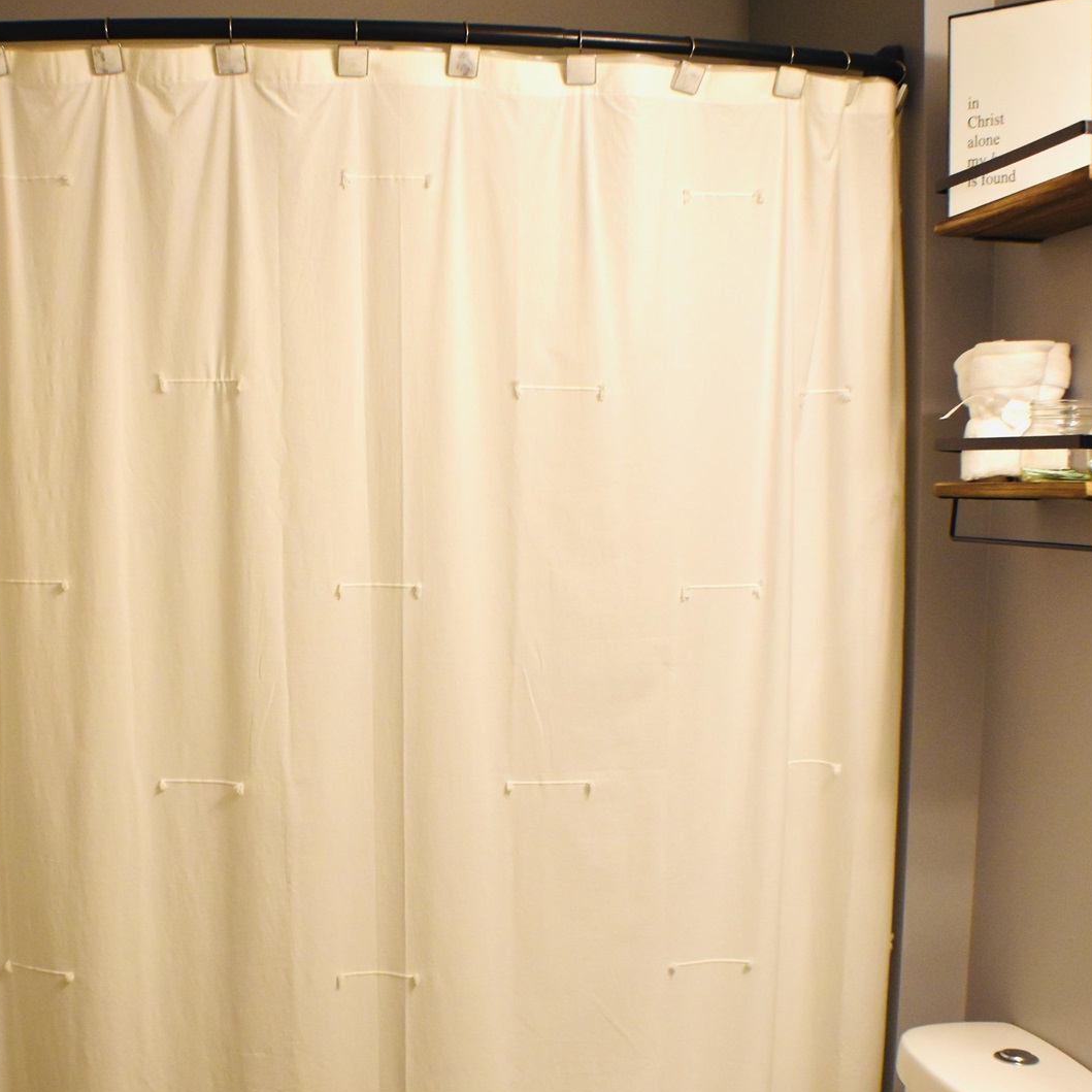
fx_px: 2177
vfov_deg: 28.0
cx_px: 430
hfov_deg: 28.1
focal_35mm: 61
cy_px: 700
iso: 640
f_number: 4
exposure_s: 1/60
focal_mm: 22
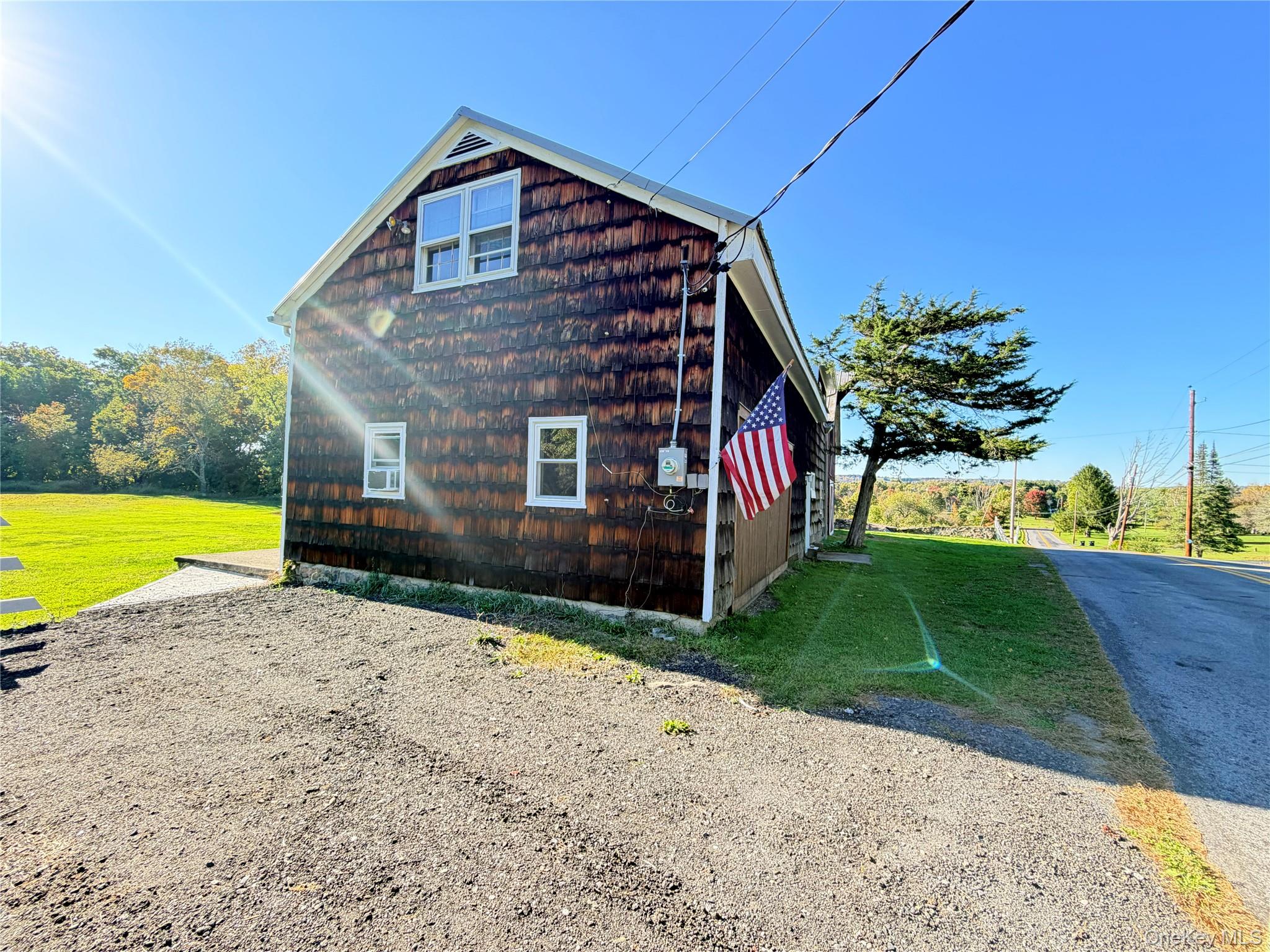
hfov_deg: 102.1
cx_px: 635
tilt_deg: +2.9
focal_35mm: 14
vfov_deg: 85.7
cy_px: 476
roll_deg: -1.9
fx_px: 514
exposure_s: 1/154
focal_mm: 2.22
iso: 50
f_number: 2.2
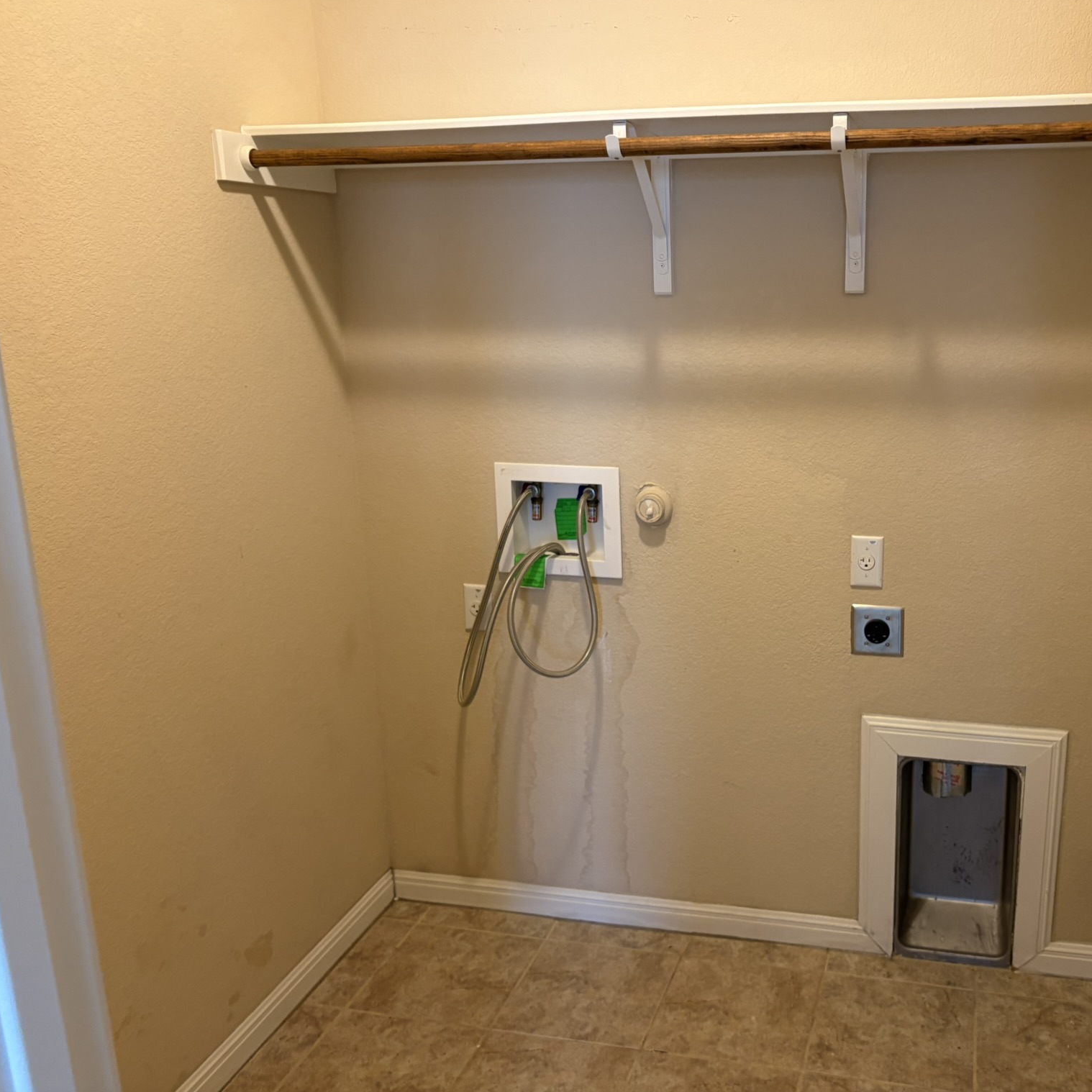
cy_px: 545
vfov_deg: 52.5
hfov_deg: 51.7
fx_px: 1106
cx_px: 712
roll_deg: +1.7
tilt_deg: -13.9
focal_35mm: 31
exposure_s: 1/60
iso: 200
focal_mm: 5.96
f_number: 1.6
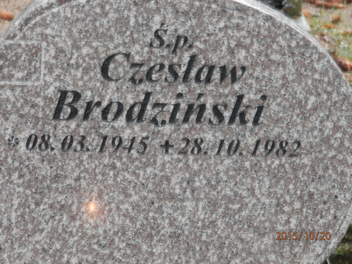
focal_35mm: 132
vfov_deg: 11.2
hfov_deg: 14.9
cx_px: 176
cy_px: 132
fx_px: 1342
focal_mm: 23.6
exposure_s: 1/4
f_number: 4.7
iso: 200
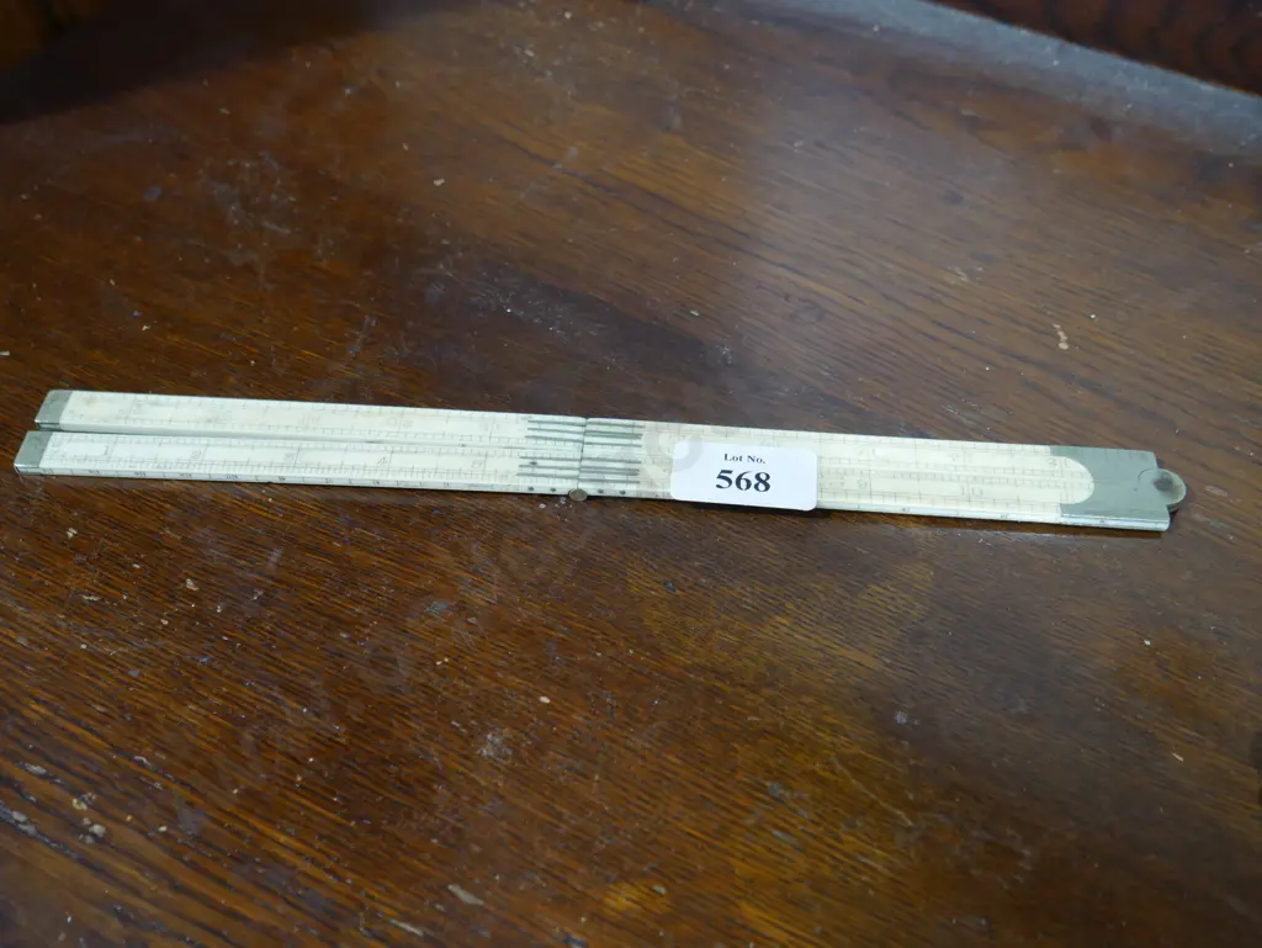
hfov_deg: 51.3
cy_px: 474
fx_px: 1313
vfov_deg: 39.7
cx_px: 631
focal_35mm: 36
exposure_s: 1/60
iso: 800
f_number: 4
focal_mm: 18
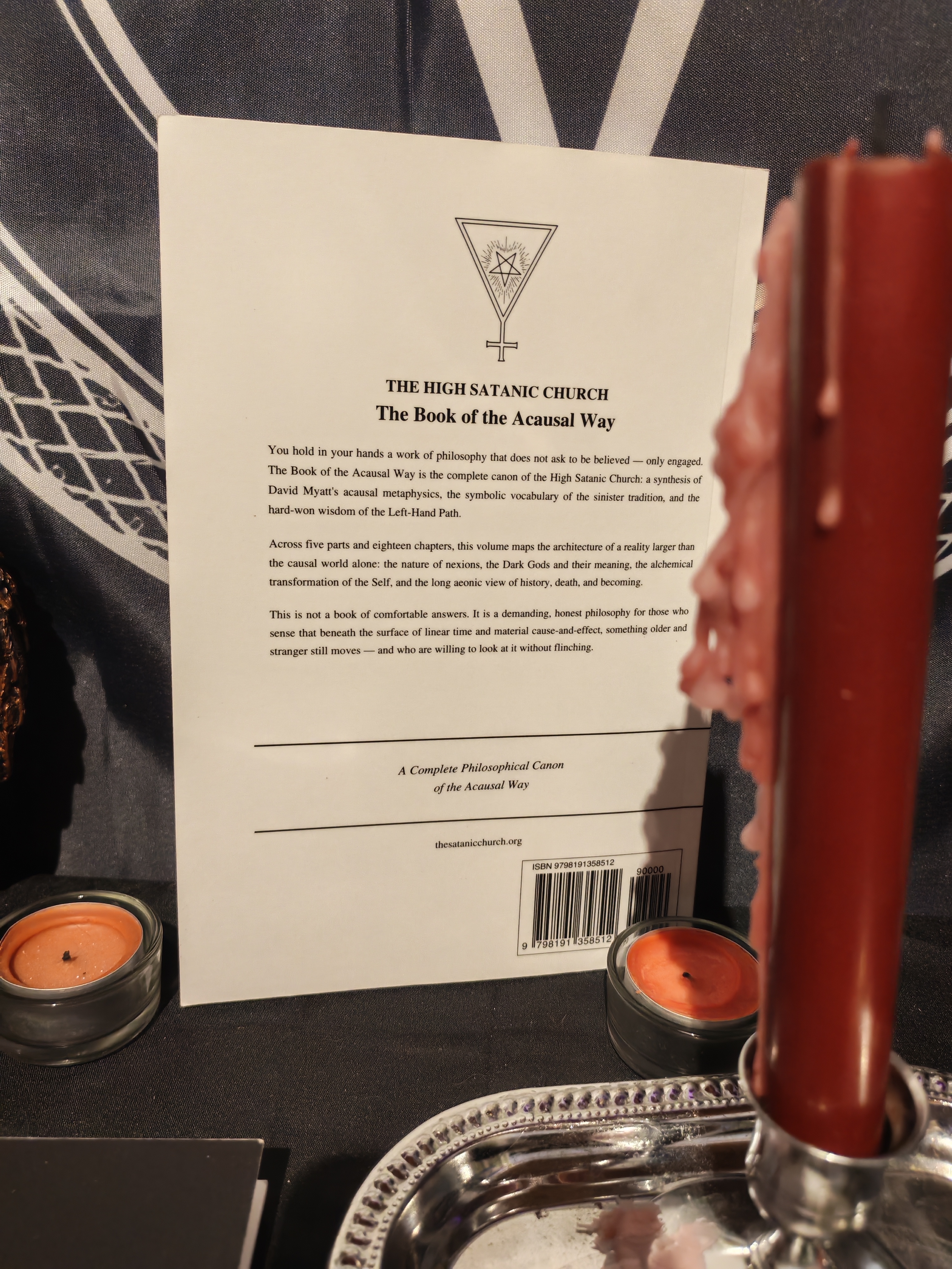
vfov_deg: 65.3
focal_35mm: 27
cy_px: 634
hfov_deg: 51.4
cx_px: 476
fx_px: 990
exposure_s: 1/33
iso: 2000
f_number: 1.9
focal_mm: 6.12
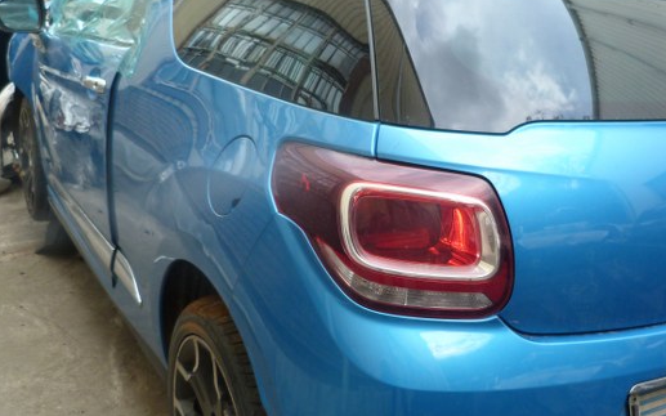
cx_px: 441
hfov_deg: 47.5
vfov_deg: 31.2
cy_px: 228
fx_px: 744
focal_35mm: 41
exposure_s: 1/60
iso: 100
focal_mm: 4.5
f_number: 2.8
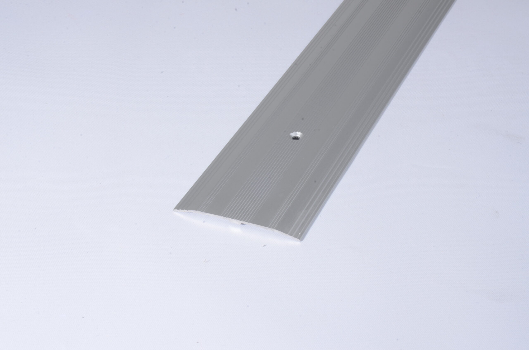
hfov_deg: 27.0
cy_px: 175
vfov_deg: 18.1
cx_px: 264
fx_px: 1100
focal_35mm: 75
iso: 200
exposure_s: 1/10
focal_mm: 50
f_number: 32
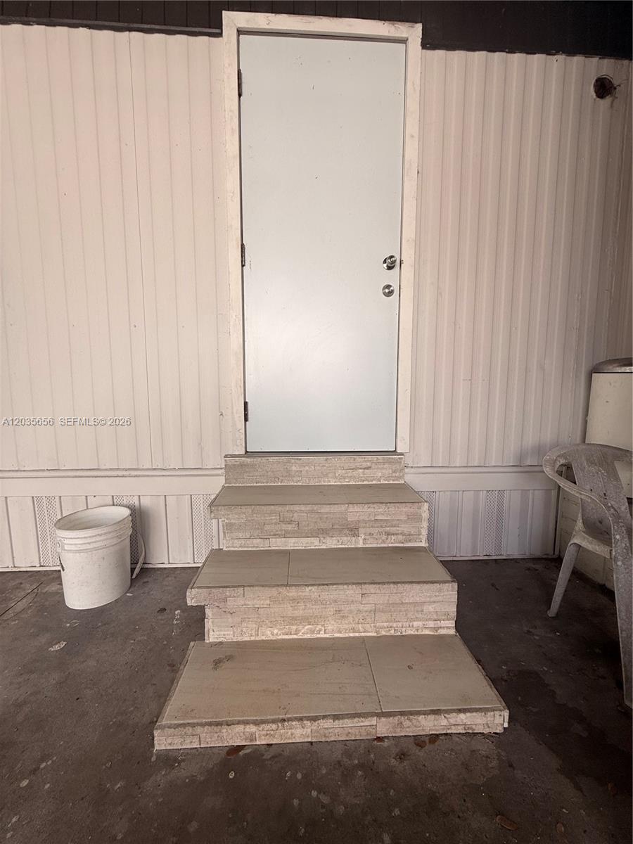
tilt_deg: -5.0
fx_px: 341
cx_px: 316
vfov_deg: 102.1
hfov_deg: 85.7
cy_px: 422
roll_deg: +0.3
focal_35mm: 14
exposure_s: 1/152
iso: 50
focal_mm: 2.22
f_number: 2.2
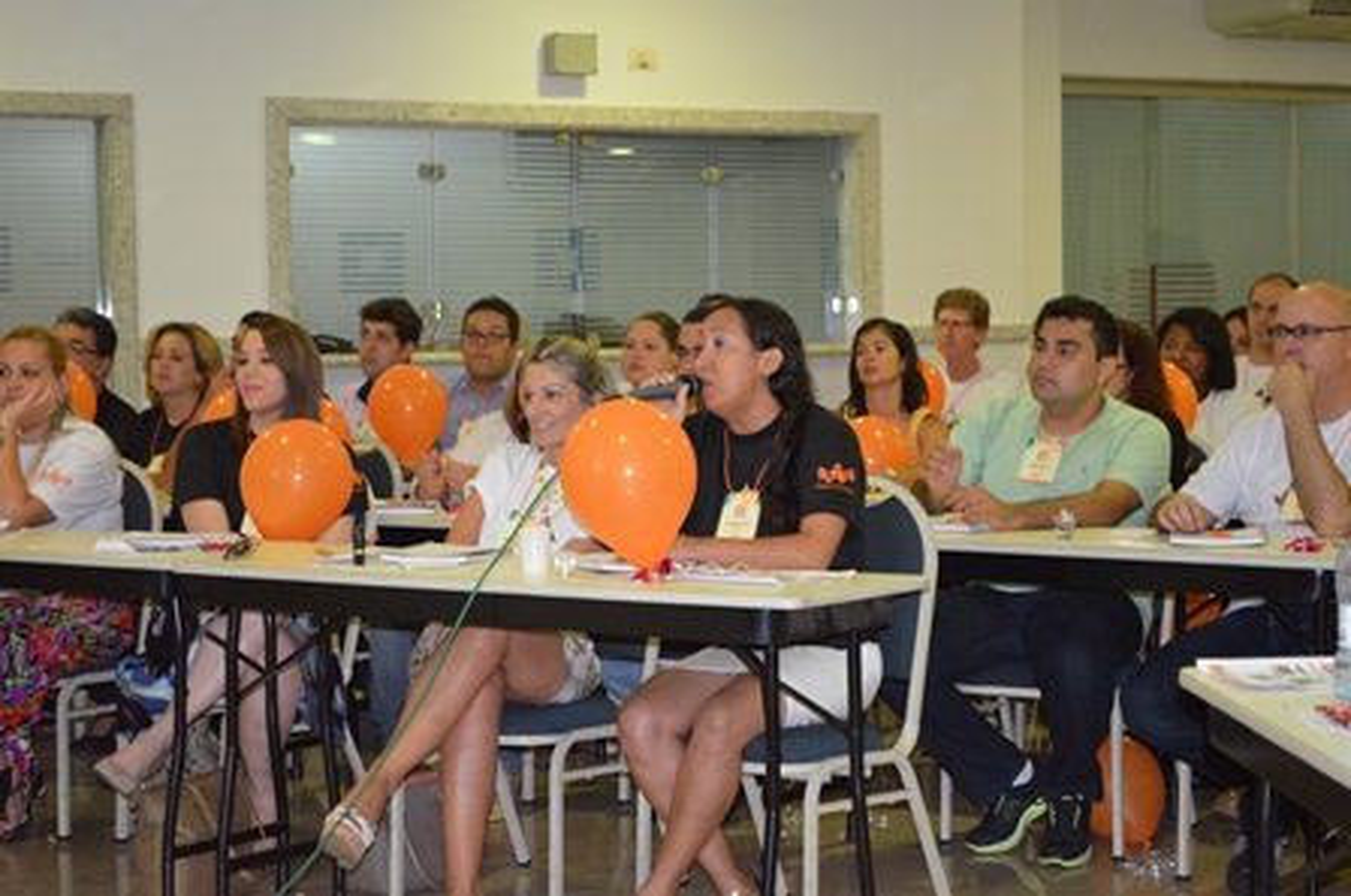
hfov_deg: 29.3
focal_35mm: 69
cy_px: 448
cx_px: 676
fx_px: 2585
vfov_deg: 19.7
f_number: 5.3
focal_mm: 46
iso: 3200
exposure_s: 1/60
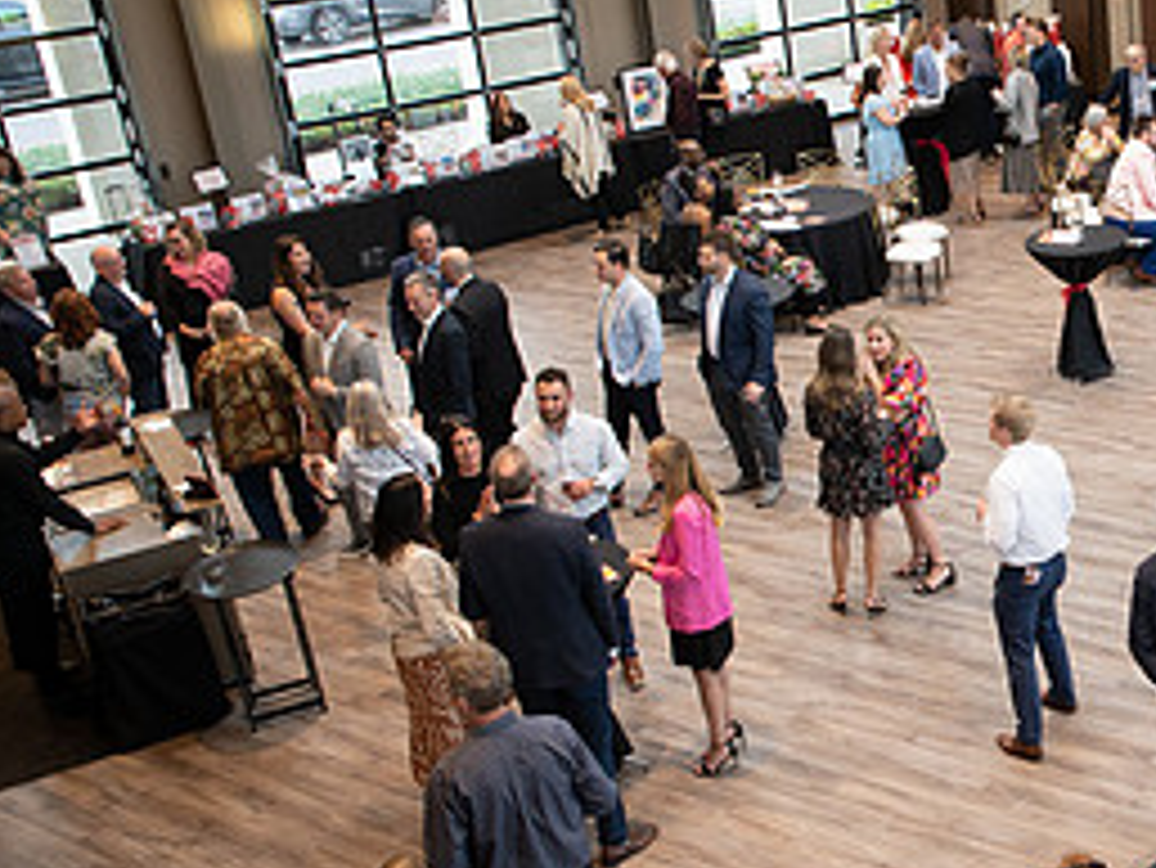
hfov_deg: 33.4
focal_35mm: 52
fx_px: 1737
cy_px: 495
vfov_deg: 28.0
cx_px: 1178
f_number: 4.5
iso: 1250
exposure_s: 1/100
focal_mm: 24
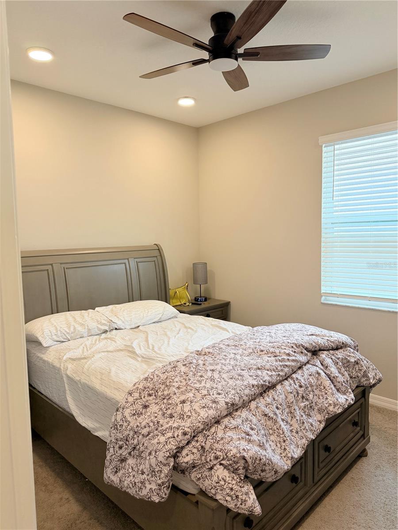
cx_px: 199
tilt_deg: -4.7
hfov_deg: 56.8
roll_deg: +1.1
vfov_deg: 71.6
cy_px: 265
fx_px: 368
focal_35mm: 24
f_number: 1.78
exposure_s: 1/181
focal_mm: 6.76
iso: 200
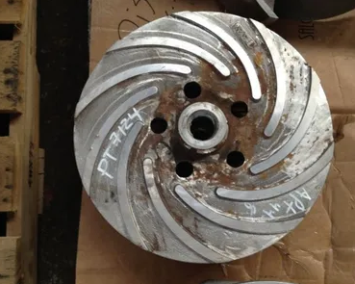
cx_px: 179
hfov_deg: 49.1
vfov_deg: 40.1
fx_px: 389
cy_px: 142
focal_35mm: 37
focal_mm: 4.28
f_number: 2.4
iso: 80
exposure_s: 1/20
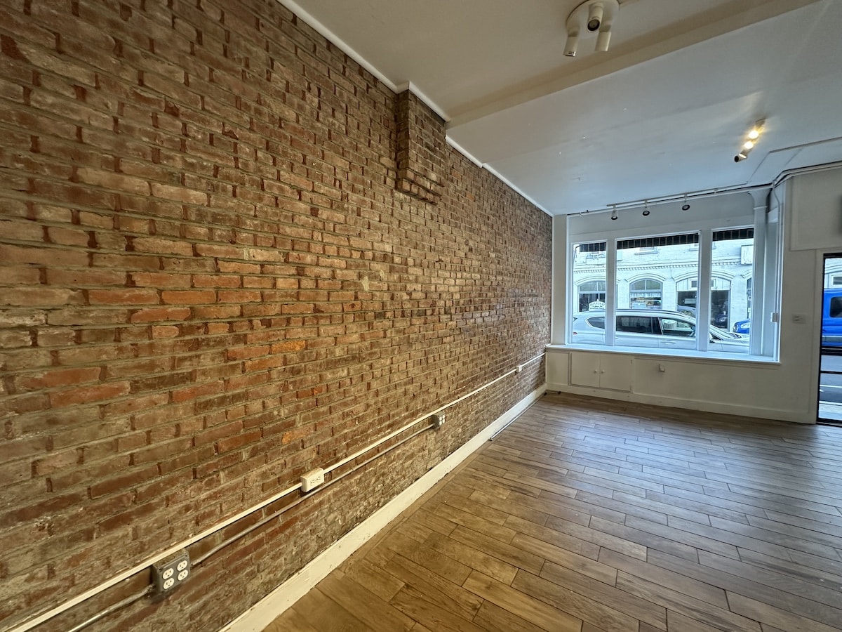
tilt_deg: -2.4
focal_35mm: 14
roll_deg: +1.2
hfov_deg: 102.1
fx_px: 341
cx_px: 421
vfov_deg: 85.7
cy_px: 316
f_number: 2.2
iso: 200
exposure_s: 1/60
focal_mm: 2.22
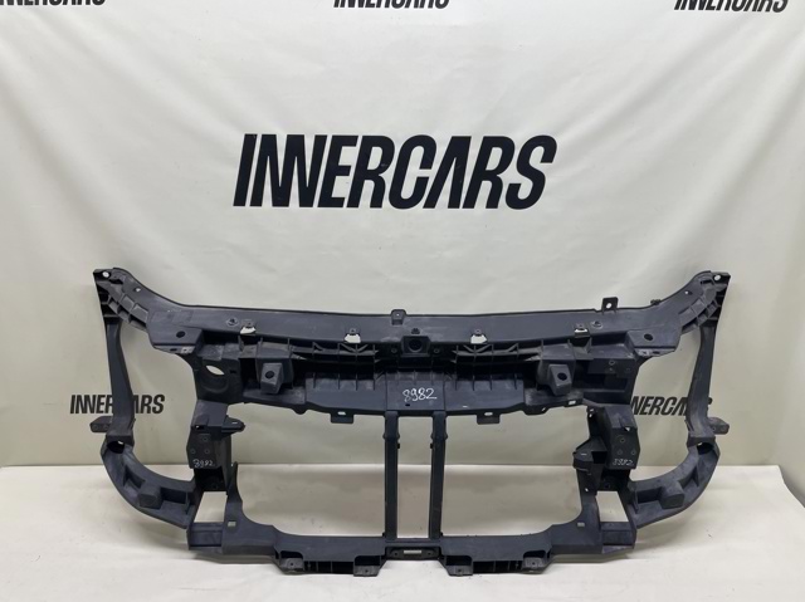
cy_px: 301
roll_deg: -1.2
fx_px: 604
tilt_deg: -19.9
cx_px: 402
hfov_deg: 67.3
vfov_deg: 53.0
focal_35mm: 26
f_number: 1.6
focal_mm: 4.2
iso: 32
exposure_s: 1/123
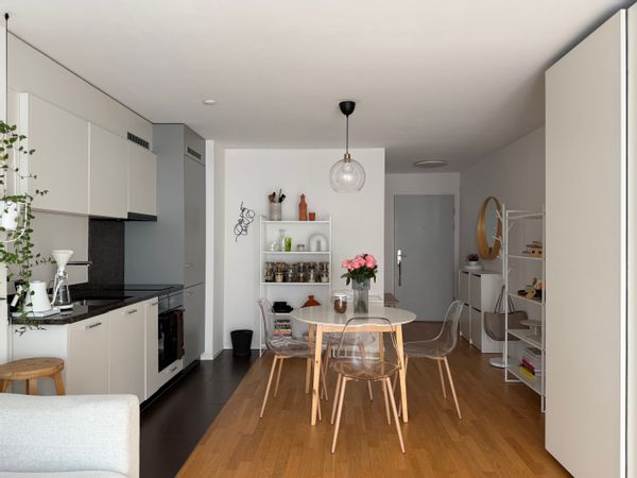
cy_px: 239
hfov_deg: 71.6
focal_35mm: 24
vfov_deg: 56.8
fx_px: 442
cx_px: 318
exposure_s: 1/121
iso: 80
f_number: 1.78
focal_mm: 6.76
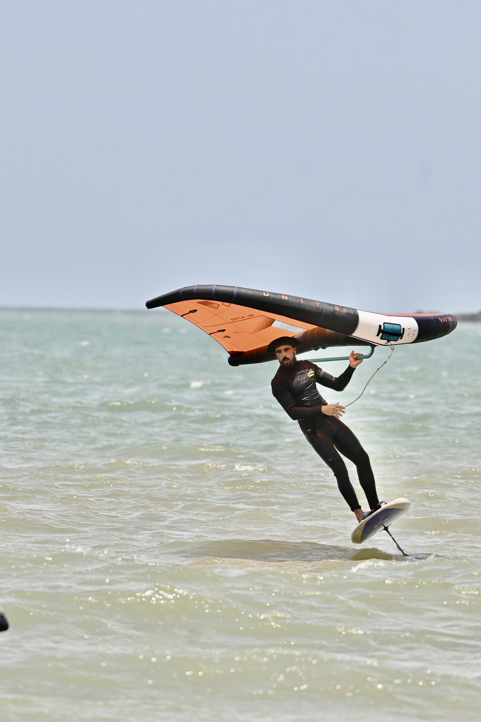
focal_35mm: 480
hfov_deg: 2.9
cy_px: 361
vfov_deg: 4.3
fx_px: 9619
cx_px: 240
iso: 100
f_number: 5.6
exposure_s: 1/750
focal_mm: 320
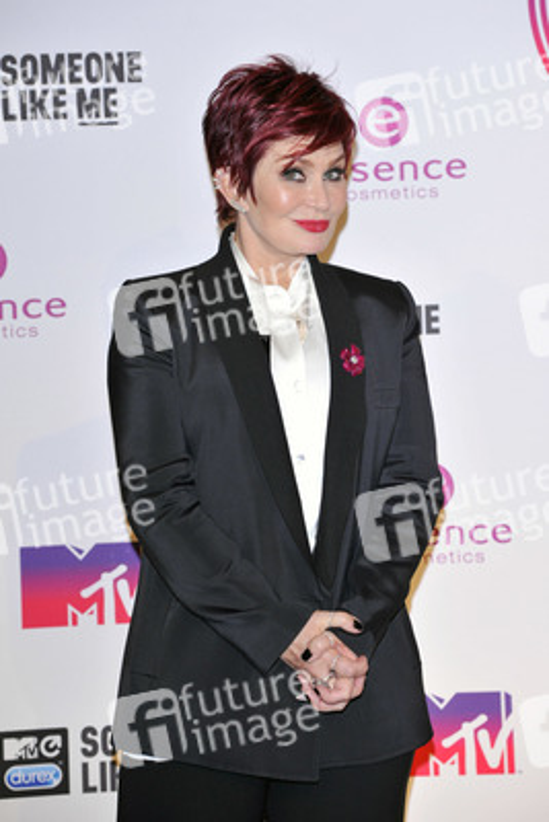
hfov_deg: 10.2
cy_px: 411
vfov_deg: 15.2
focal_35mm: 135
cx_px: 274
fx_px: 3085
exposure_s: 1/250
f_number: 7.1
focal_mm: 135
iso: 800
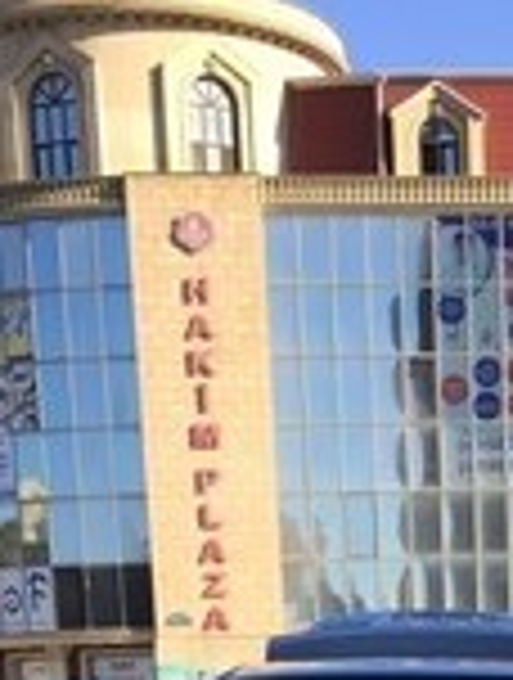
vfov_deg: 18.0
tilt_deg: -10.8
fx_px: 1869
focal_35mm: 95
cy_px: 1063
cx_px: 504
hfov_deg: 15.4
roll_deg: +2.5
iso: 32
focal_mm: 4.15
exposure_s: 1/807
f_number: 2.2
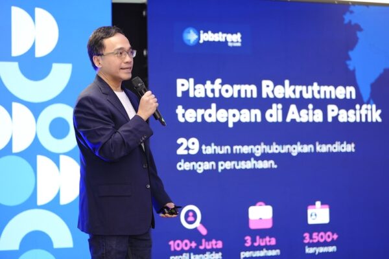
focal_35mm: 97
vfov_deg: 14.1
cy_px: 130
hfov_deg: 21.0
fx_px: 1048
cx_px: 194
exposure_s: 1/160
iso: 320
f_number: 2
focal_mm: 97
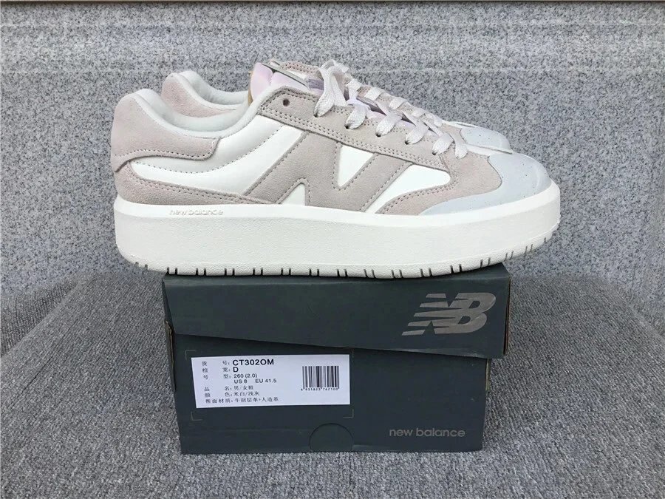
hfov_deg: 58.4
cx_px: 332
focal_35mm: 31
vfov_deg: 45.4
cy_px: 250
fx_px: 596
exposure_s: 1/426
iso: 25
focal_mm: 3.3
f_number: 2.4
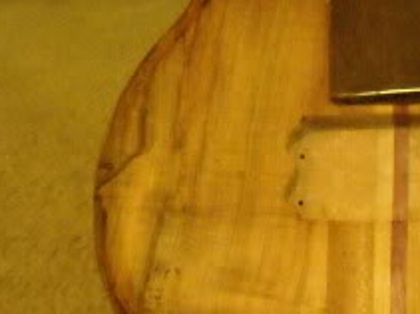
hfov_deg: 18.3
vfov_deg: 13.7
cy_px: 346
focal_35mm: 106
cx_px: 356
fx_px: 1285
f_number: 2.8
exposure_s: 1/3
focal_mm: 5.7
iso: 800
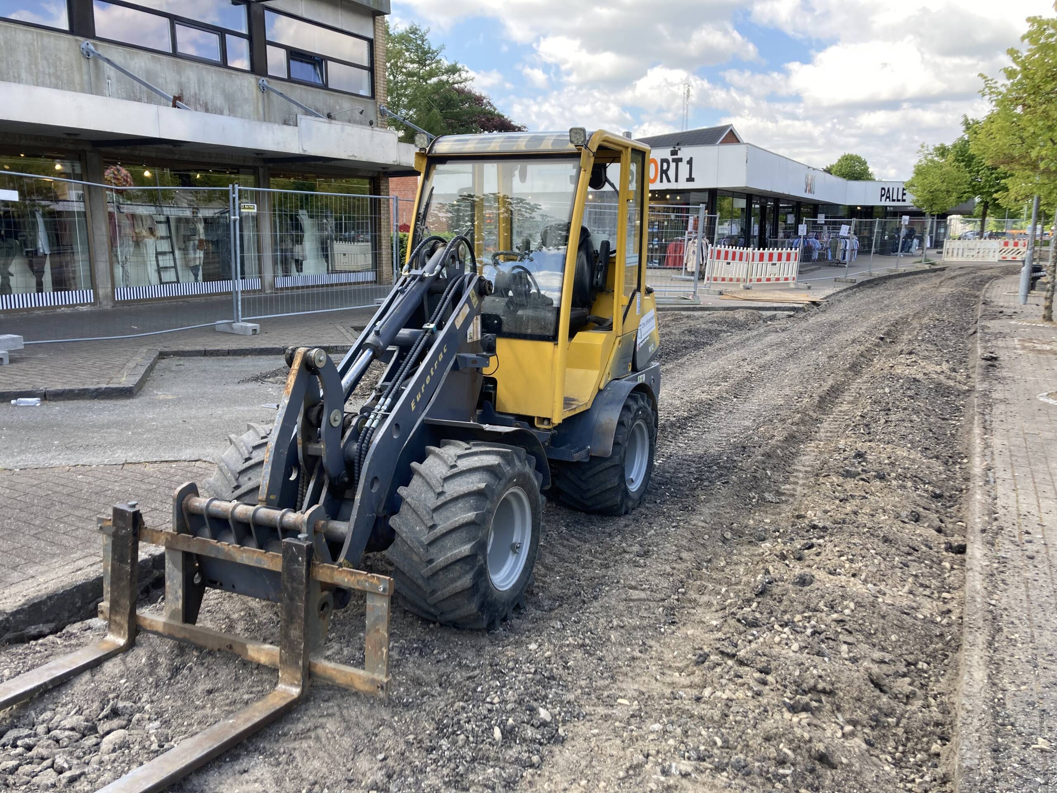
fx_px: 855
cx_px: 528
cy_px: 396
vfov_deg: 49.7
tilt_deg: -9.8
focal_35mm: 28
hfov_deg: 63.4
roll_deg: -0.4
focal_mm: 3.99
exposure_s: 1/296
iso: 20
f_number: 1.8
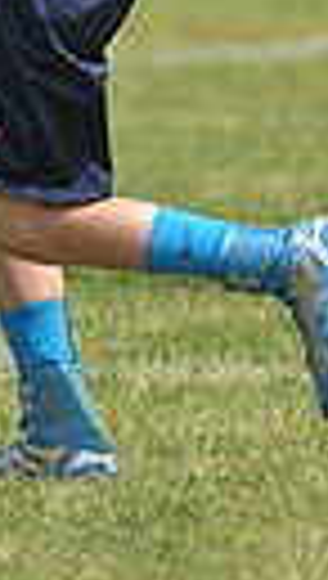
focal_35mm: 1597
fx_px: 24580
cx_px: -22
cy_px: -337
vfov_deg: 1.4
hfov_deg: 0.8
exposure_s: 1/3200
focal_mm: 340
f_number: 4
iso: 640
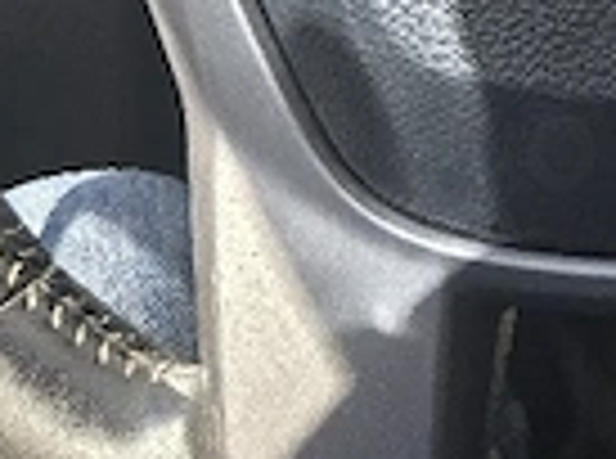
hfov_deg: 15.8
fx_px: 1793
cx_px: 1187
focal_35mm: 101
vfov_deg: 13.2
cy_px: -356
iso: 50
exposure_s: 1/182
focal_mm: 6.3
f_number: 1.7
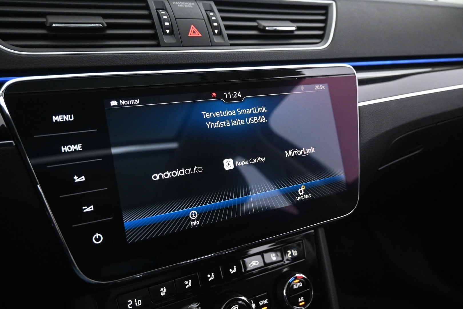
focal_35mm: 29
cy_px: 154
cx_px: 232
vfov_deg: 44.6
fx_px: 376
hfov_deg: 63.2
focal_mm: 19.5
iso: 3200
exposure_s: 1/50
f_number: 3.8
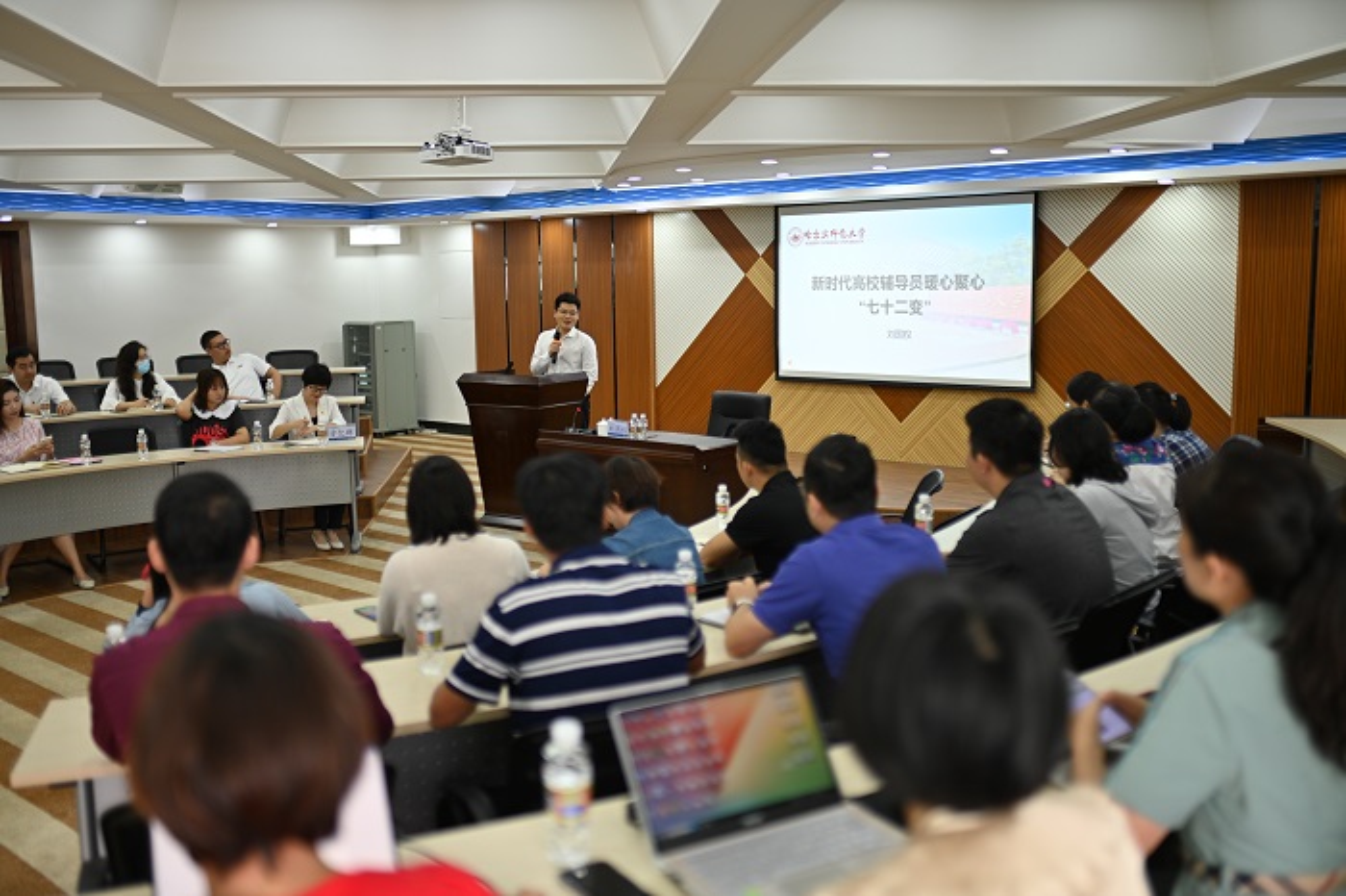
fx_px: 1308
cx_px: 673
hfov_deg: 54.5
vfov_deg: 37.8
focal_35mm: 35
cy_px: 448
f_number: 1.4
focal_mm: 35
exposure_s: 1/100
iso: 100
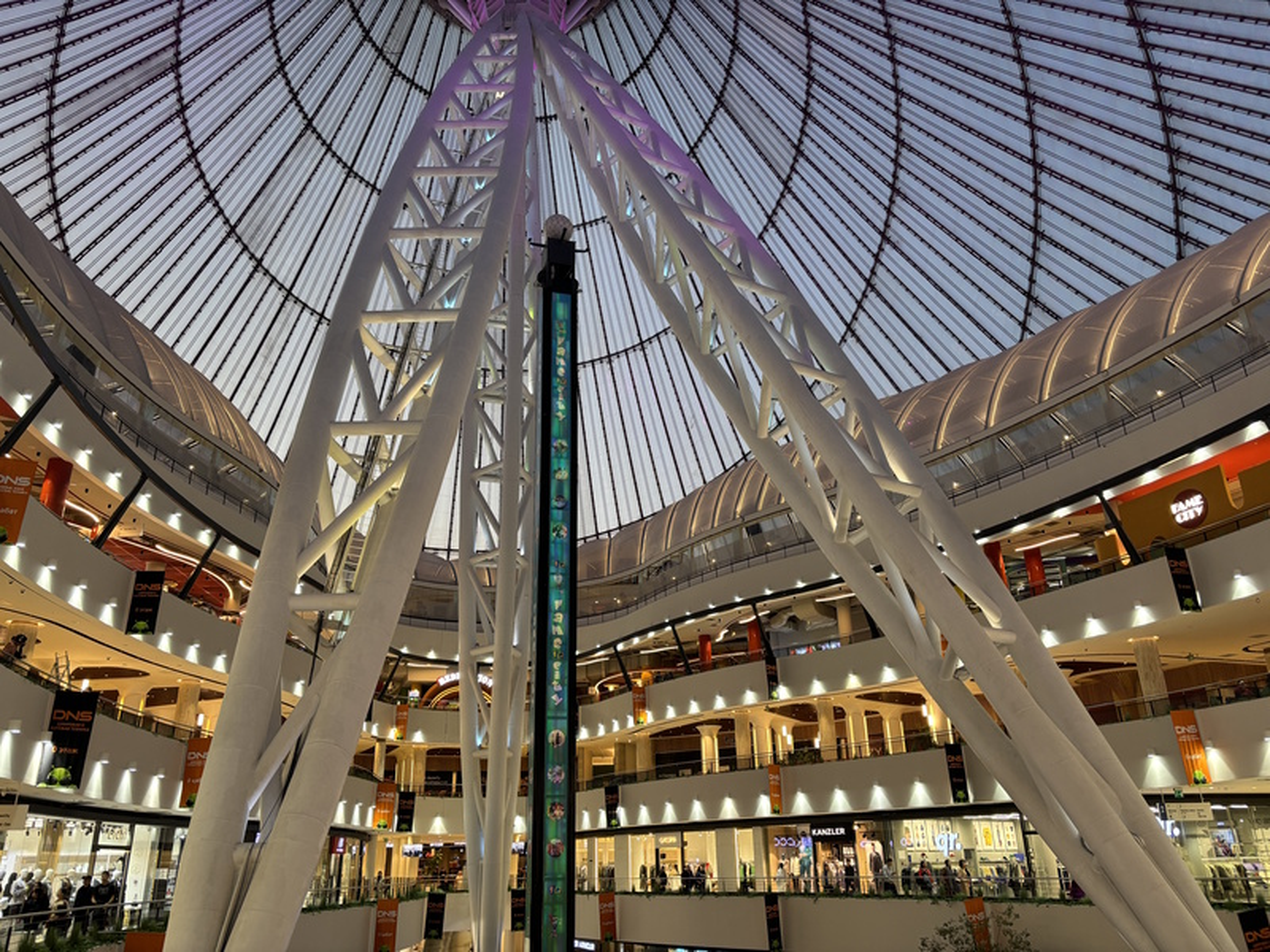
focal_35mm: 26
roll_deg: +1.1
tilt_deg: +20.9
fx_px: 954
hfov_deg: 67.3
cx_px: 635
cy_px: 476
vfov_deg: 53.1
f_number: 1.6
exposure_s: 1/50
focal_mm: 5.96
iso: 100
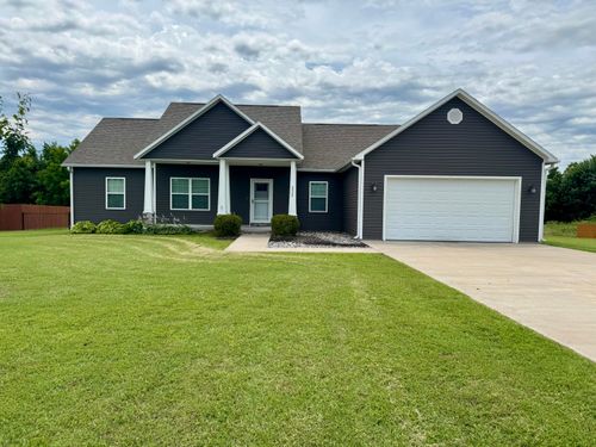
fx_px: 413
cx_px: 298
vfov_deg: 56.8
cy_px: 224
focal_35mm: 24
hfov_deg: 71.6
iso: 80
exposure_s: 1/5814
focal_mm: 6.76
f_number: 1.78
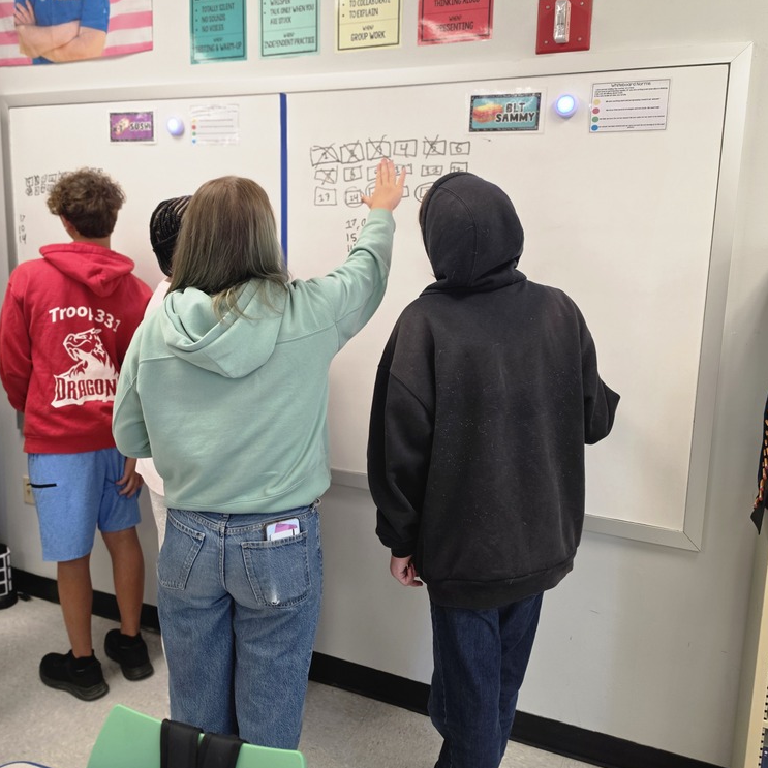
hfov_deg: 57.3
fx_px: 703
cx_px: 374
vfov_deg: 57.2
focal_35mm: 28
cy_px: 354
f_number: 1.4
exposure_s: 1/120
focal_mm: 6.5
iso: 125
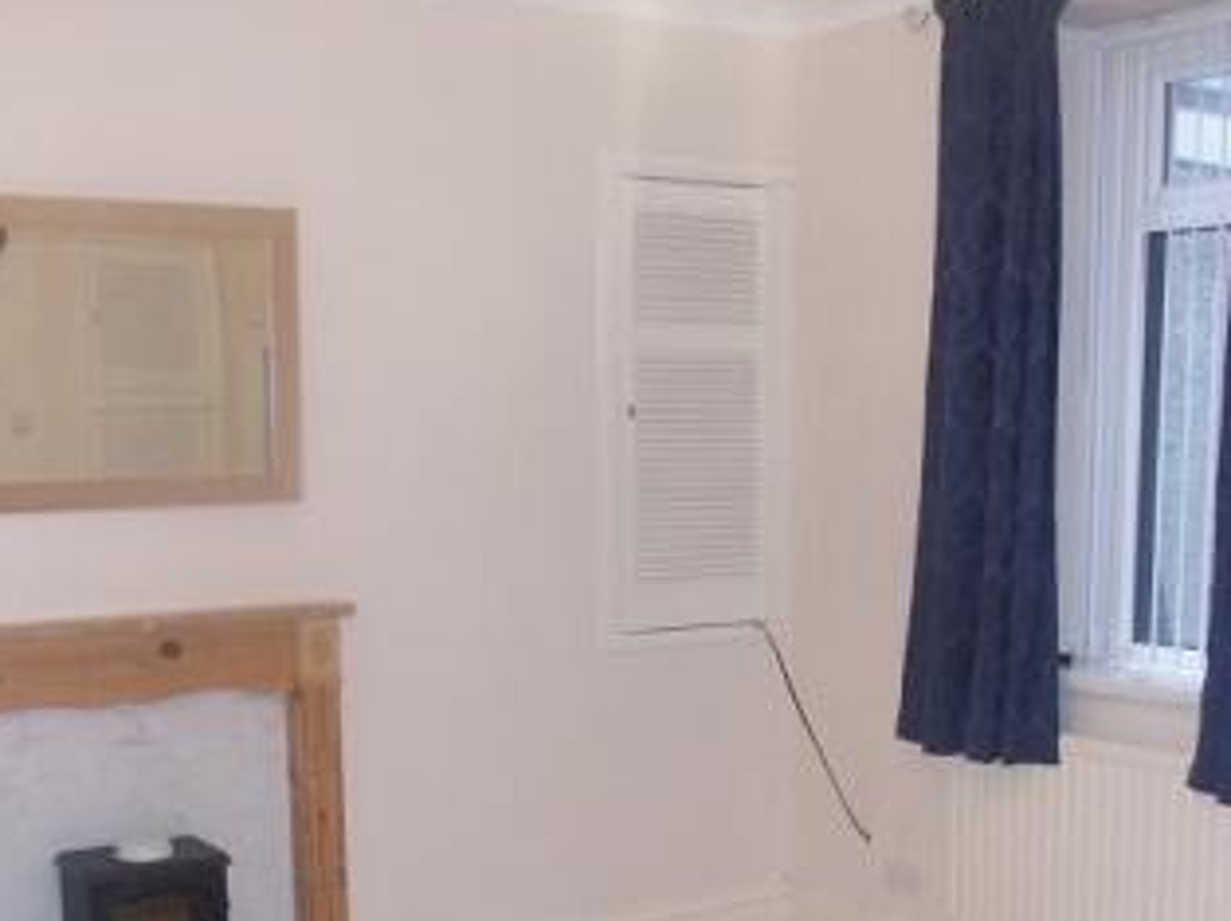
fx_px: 1848
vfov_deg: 26.9
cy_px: 845
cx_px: 559
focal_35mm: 52
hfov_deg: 36.8
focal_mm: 7.37
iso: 200
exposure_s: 1/45
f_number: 2.8
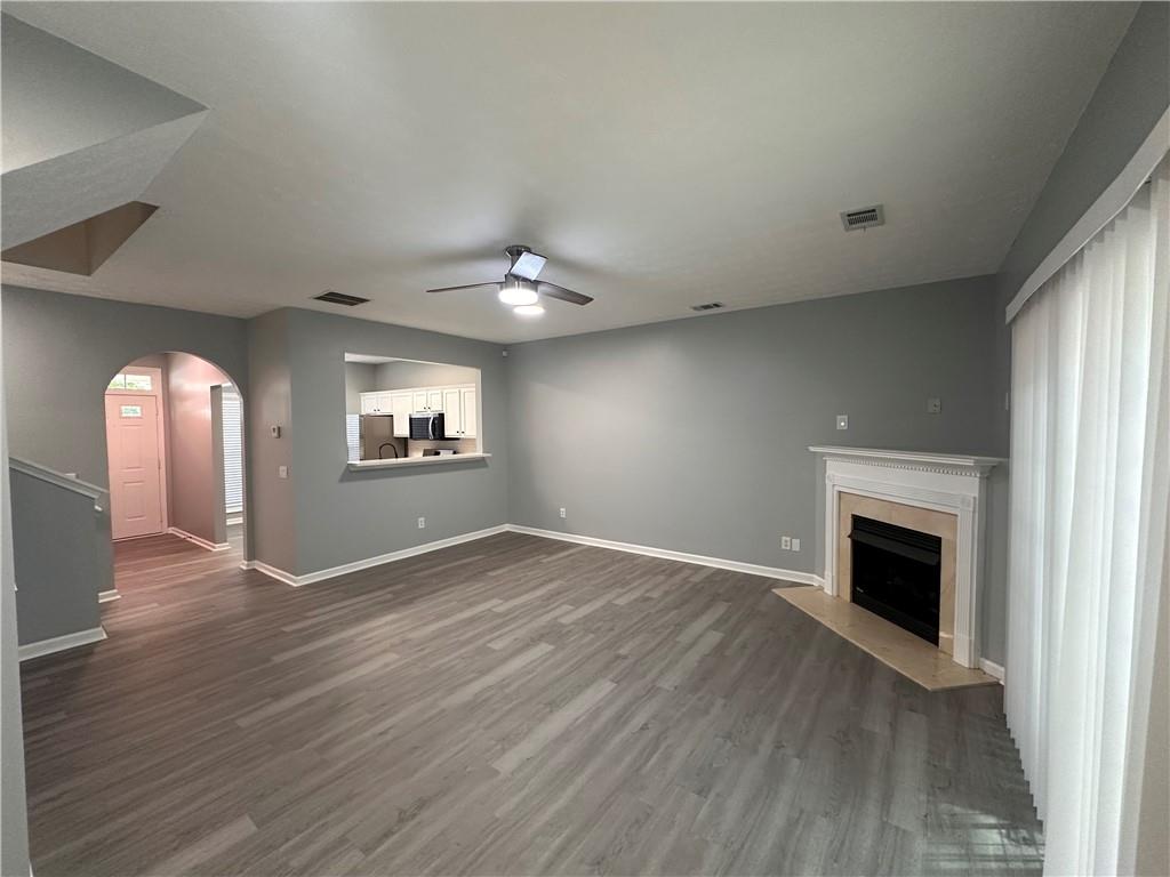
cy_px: 438
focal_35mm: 14
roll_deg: +0.9
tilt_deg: -1.1
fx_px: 473
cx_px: 585
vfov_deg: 85.7
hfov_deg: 102.1
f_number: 2.2
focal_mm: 2.22
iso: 250
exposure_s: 1/120
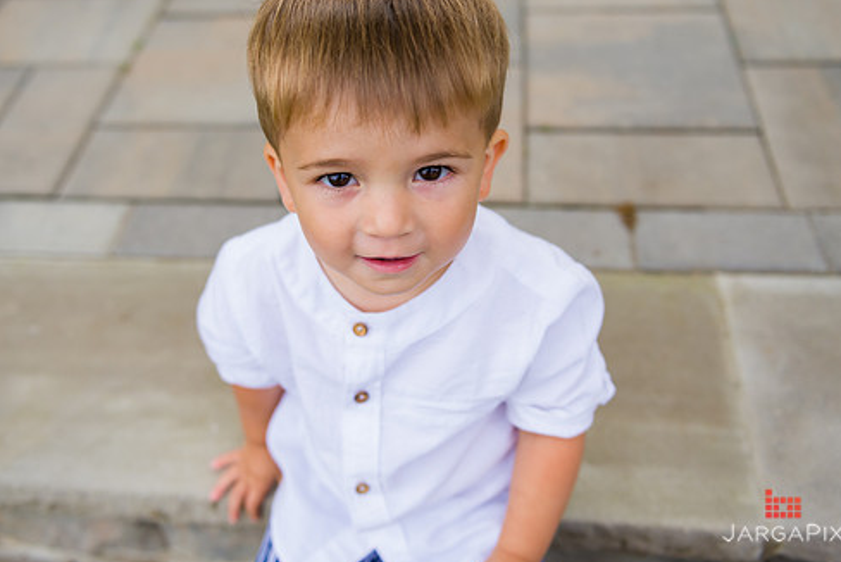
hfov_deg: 50.6
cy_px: 246
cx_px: 388
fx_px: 888
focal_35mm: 38
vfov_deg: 35.1
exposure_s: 1/1600
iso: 400
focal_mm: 32
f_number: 3.2
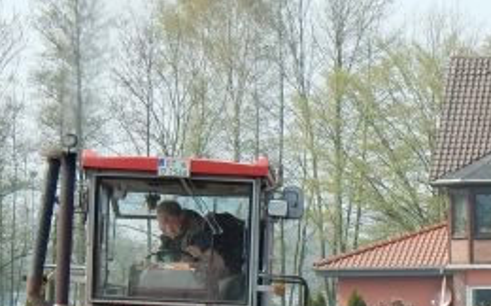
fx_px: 4318
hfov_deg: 6.5
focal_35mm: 323
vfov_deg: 4.0
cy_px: 353
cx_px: 570
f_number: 5.3
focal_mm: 17.6
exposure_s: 1/320
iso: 125
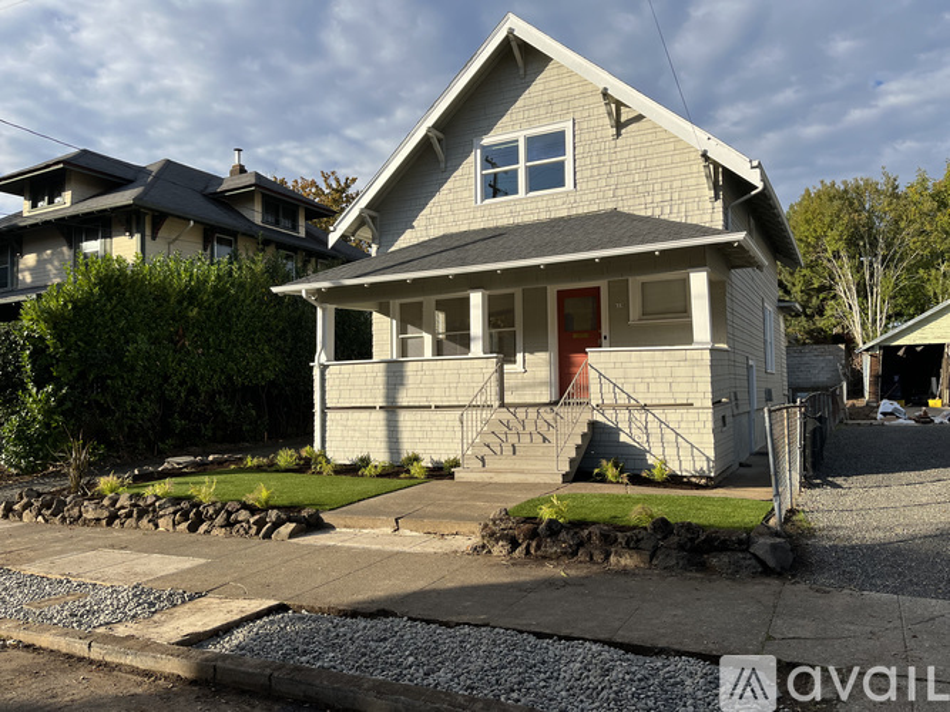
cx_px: 475
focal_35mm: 26
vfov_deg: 53.0
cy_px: 356
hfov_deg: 67.3
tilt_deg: +3.3
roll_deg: +1.9
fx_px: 713
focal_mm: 5.1
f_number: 1.6
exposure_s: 1/2755
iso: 50
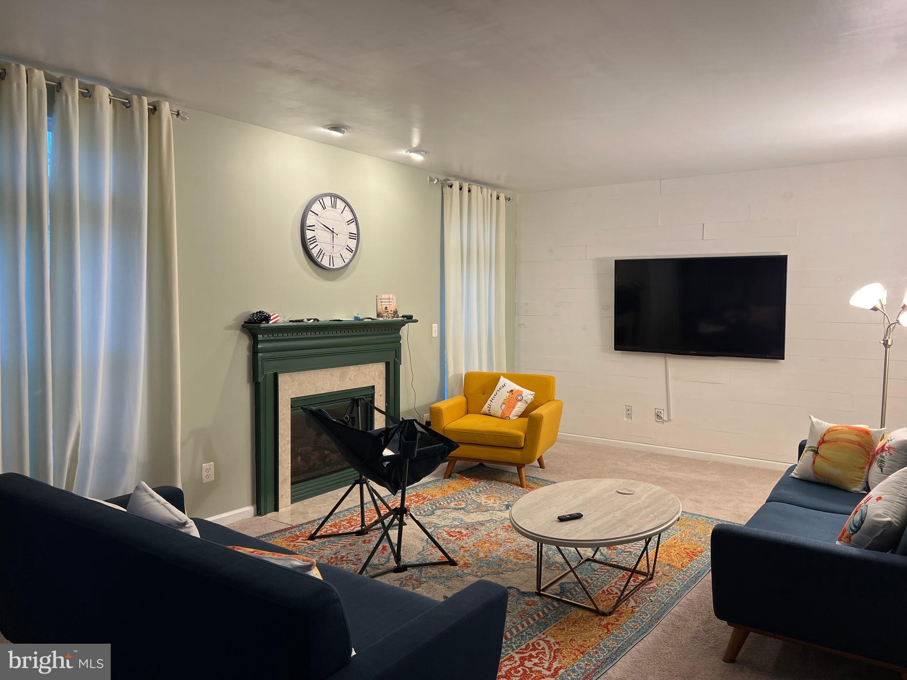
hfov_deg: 67.3
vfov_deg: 53.1
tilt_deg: -3.8
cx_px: 454
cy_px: 340
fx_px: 681
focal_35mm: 26
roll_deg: +0.0
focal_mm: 5.7
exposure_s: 1/60
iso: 64
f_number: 1.5
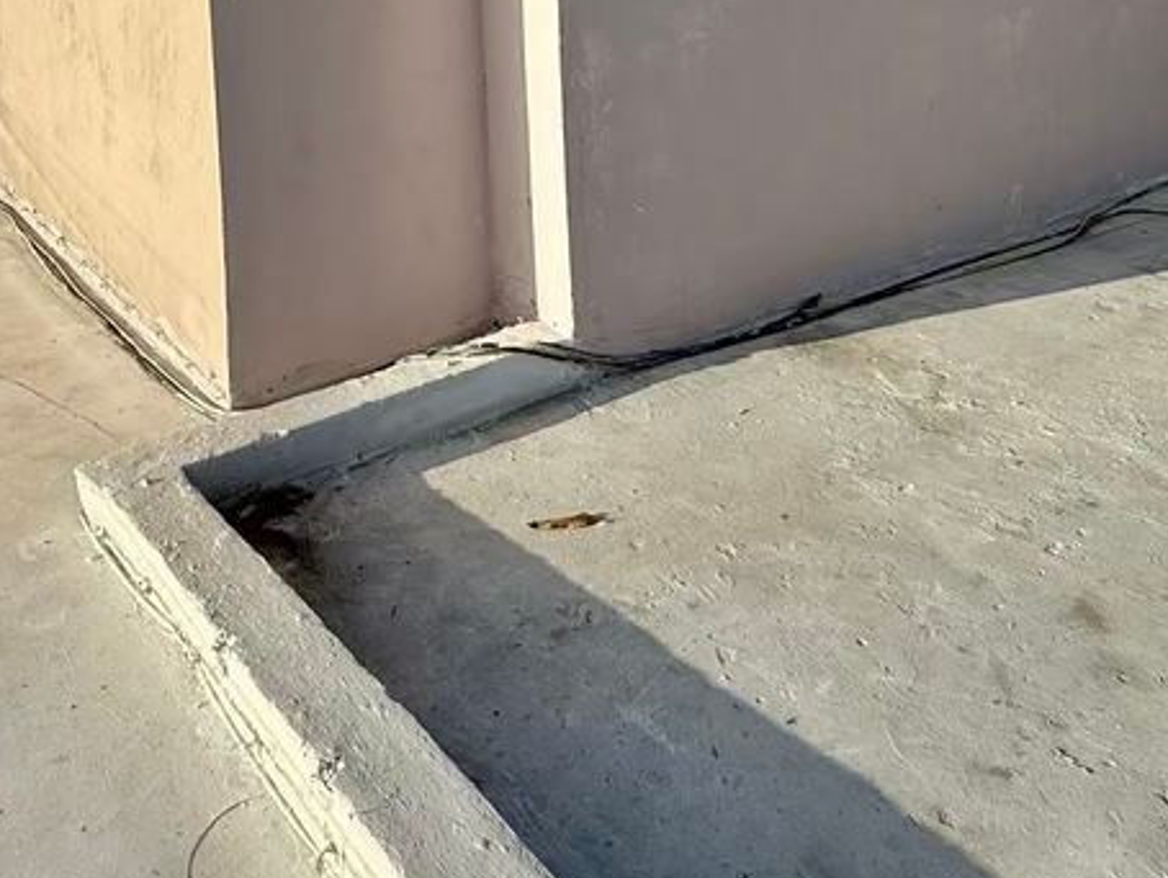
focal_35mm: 37
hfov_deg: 49.8
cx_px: 468
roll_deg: +2.1
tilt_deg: -3.2
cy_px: -90
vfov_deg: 33.6
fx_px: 1249
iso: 50
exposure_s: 1/2092
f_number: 2.2
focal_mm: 2.22
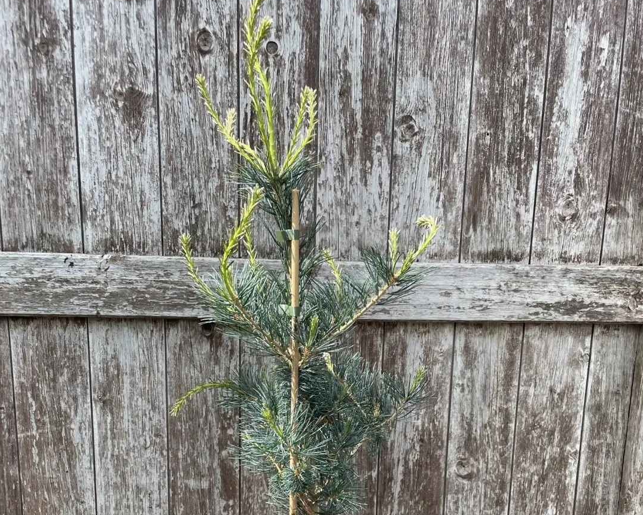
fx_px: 647
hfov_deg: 52.8
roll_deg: -2.4
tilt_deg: -12.1
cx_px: 322
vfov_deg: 42.1
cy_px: 384
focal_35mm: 34
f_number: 1.6
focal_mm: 4.2
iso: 32
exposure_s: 1/895
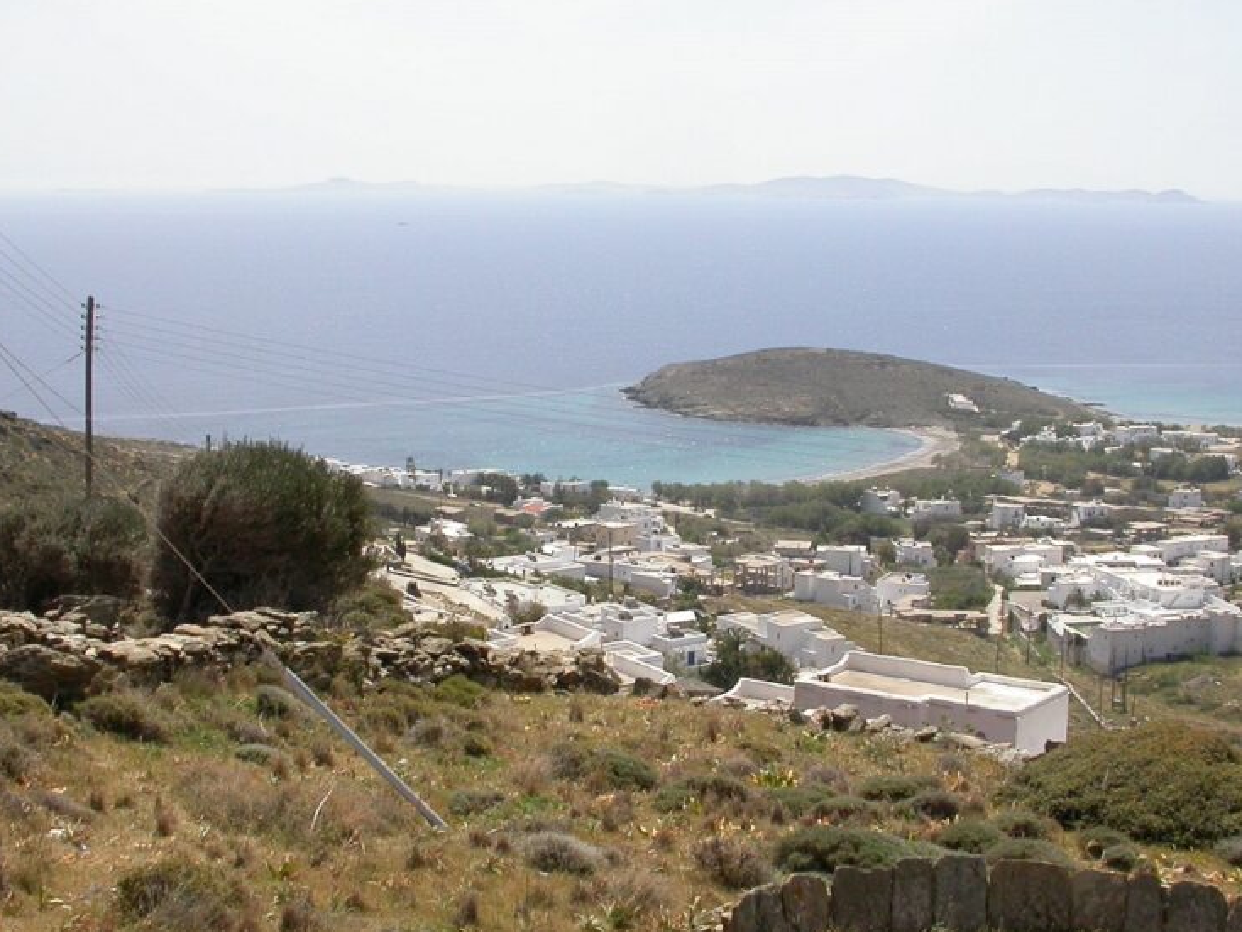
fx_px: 1902
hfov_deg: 36.2
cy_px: 506
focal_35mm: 53
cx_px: 633
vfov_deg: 27.5
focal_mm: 7.85
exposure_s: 1/369
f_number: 7.5
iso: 100
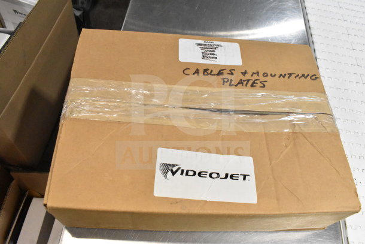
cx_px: 182
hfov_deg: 61.9
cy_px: 122
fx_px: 304
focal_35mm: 30
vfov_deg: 43.6
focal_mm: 20
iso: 6400
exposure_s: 1/500
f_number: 11
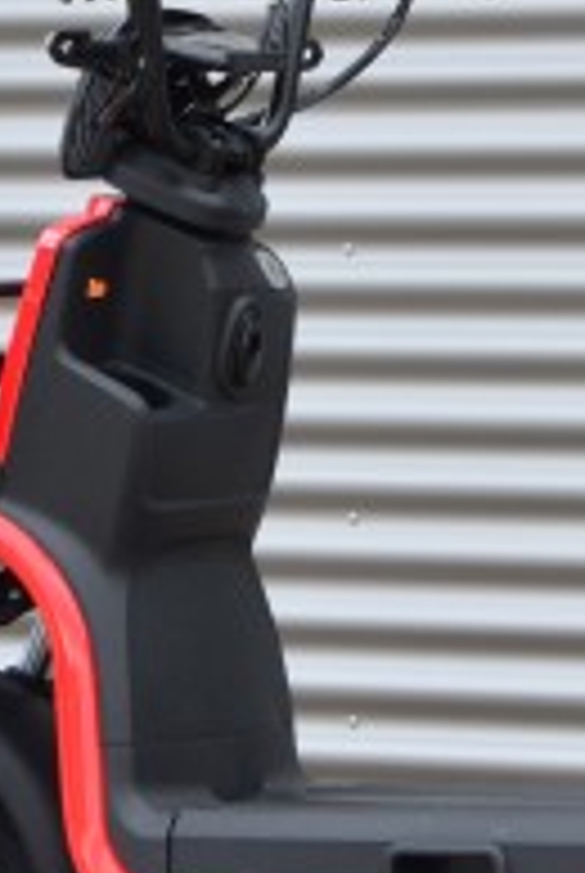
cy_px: 423
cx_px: 785
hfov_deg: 4.9
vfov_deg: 7.4
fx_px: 6776
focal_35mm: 279
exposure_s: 1/60
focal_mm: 50
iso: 400
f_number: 10
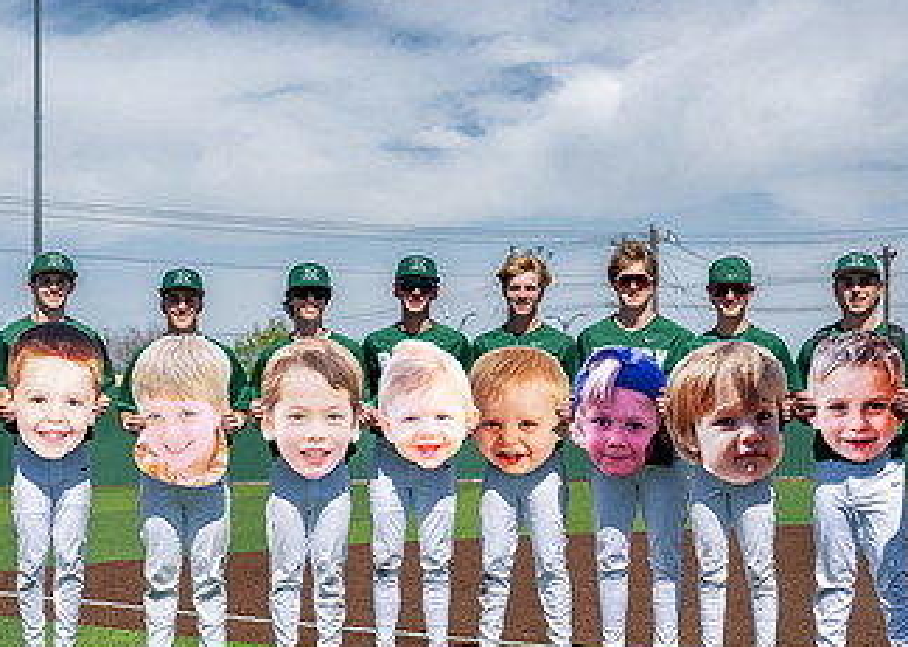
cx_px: 336
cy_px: 479
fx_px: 2500
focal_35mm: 97
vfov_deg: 14.7
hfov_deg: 20.5
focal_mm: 50
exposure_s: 1/8000
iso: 320
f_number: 2.8
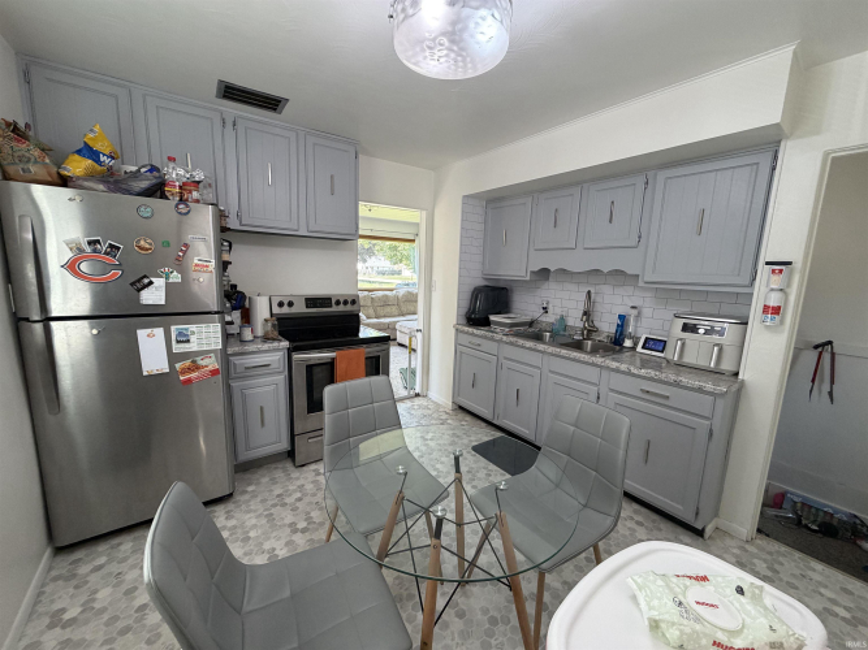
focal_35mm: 14
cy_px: 325
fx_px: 351
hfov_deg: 102.1
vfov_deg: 85.7
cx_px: 434
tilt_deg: -8.9
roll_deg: -1.1
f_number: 2.2
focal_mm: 2.22
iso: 200
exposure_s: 1/120
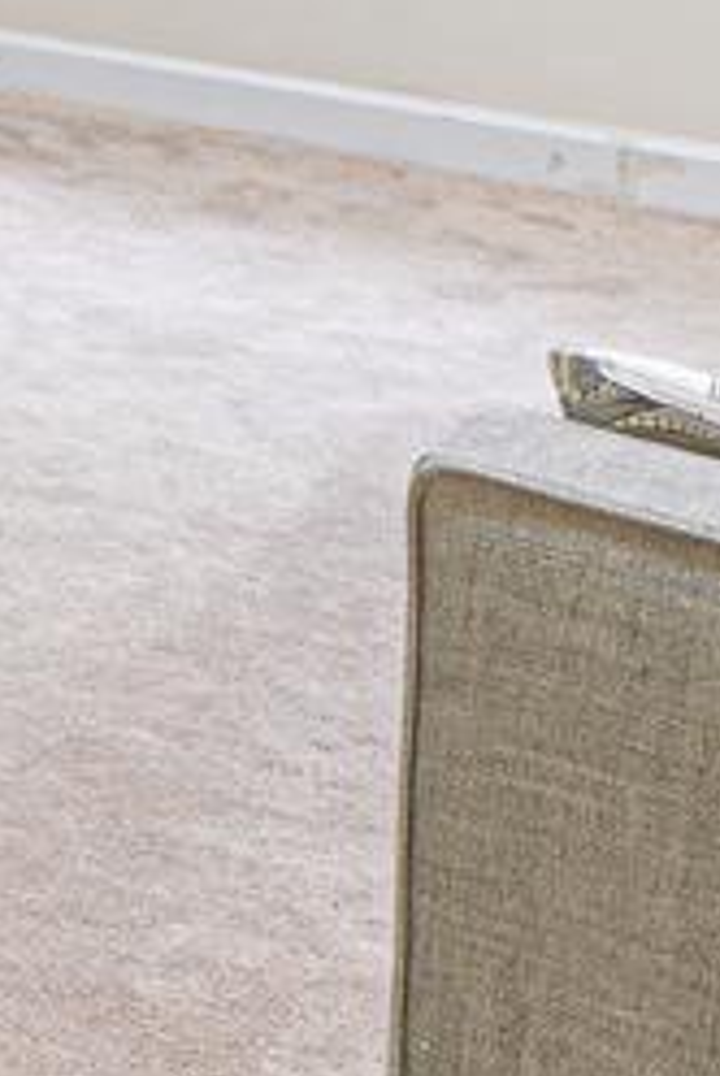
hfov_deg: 10.1
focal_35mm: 99
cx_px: -1466
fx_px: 2962
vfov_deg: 18.1
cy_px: -590
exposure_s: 1/2.5
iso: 100
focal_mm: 12
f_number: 7.1
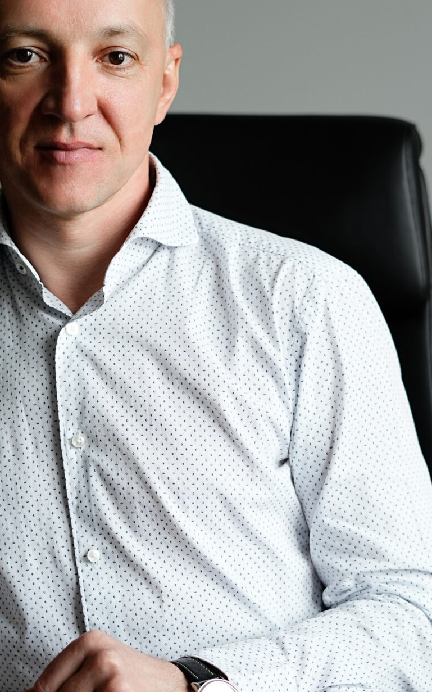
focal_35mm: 106
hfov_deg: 12.3
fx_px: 1997
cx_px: 95
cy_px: 322
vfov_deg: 19.6
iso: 200
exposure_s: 1/100
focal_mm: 50
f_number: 2.5
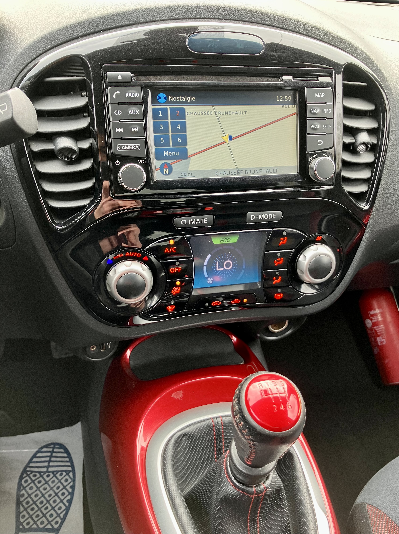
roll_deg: -4.6
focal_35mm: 28
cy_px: 267
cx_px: 200
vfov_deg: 63.5
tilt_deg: -30.9
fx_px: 431
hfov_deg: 49.6
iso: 64
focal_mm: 3.99
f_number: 1.8
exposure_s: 1/62
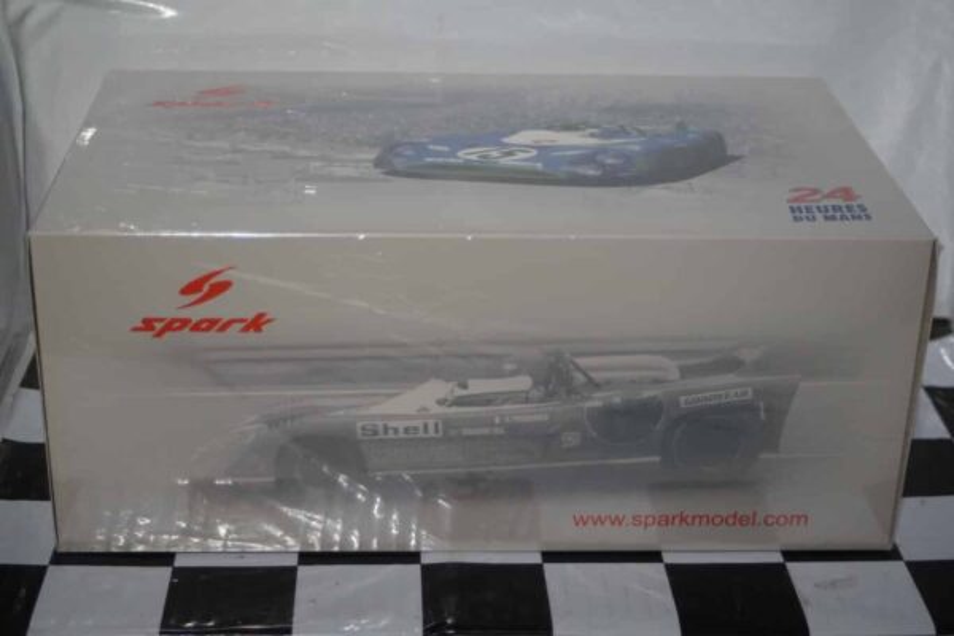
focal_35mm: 68
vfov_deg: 20.2
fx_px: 1789
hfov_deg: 29.9
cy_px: 318
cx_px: 477
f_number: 4.5
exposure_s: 1/160
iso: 640
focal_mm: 45
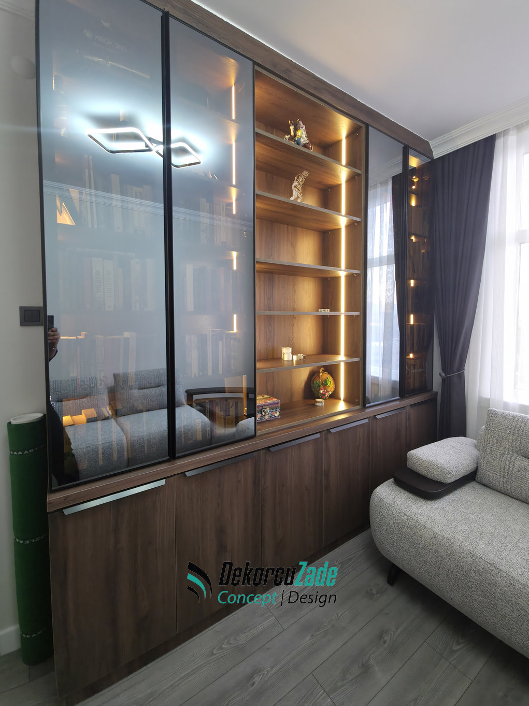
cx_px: 263
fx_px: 285
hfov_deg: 85.7
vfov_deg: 101.9
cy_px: 330
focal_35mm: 14
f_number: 1.9
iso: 125
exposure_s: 1/33.3
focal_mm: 2.2
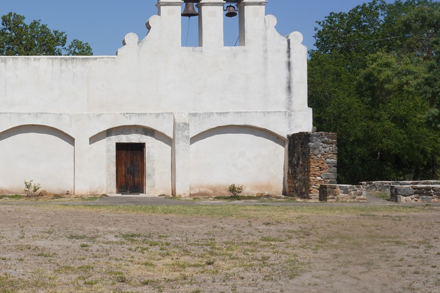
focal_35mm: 77
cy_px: 113
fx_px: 941
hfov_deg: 24.7
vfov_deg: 17.7
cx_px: -34
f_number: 25
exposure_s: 1/100
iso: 100
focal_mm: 34
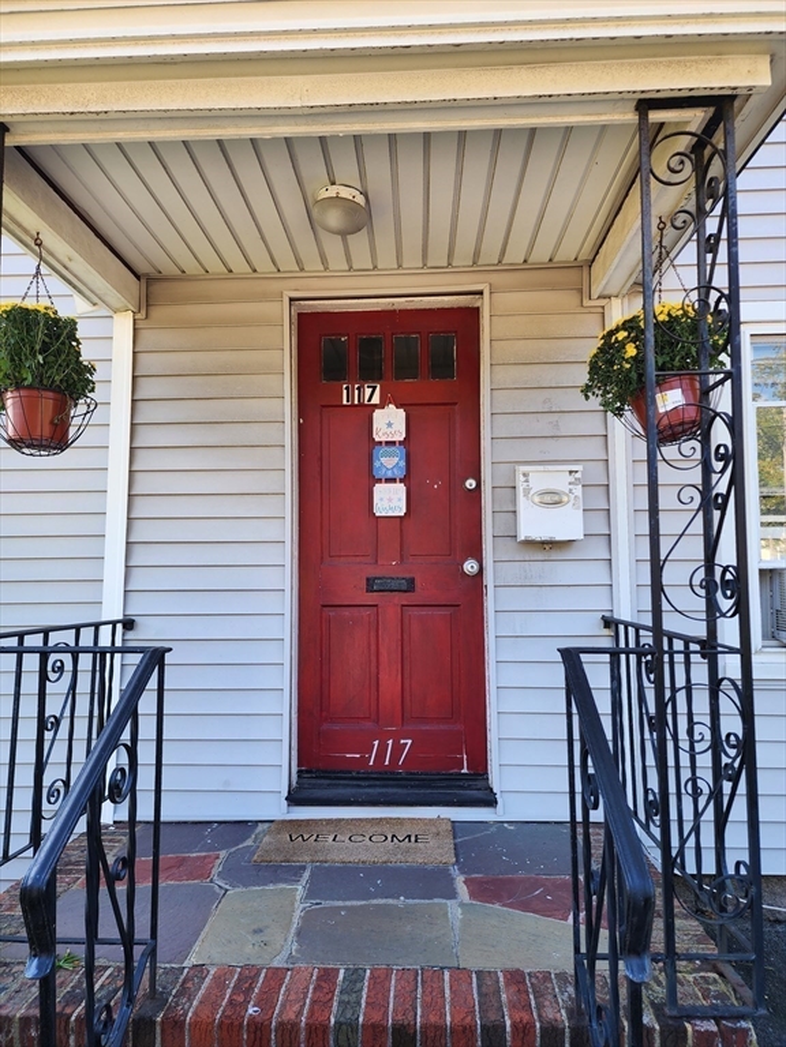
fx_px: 696
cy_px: 524
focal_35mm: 23
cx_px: 393
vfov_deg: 73.9
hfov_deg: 58.9
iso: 32
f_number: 1.8
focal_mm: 6.4
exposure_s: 1/180
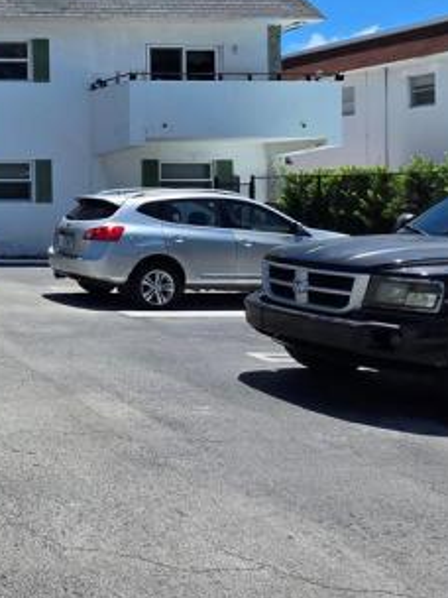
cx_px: -216
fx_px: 707
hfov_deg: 26.2
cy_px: 181
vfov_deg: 44.8
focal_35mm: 41
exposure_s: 1/2088
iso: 32
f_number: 1.9
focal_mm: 2.2
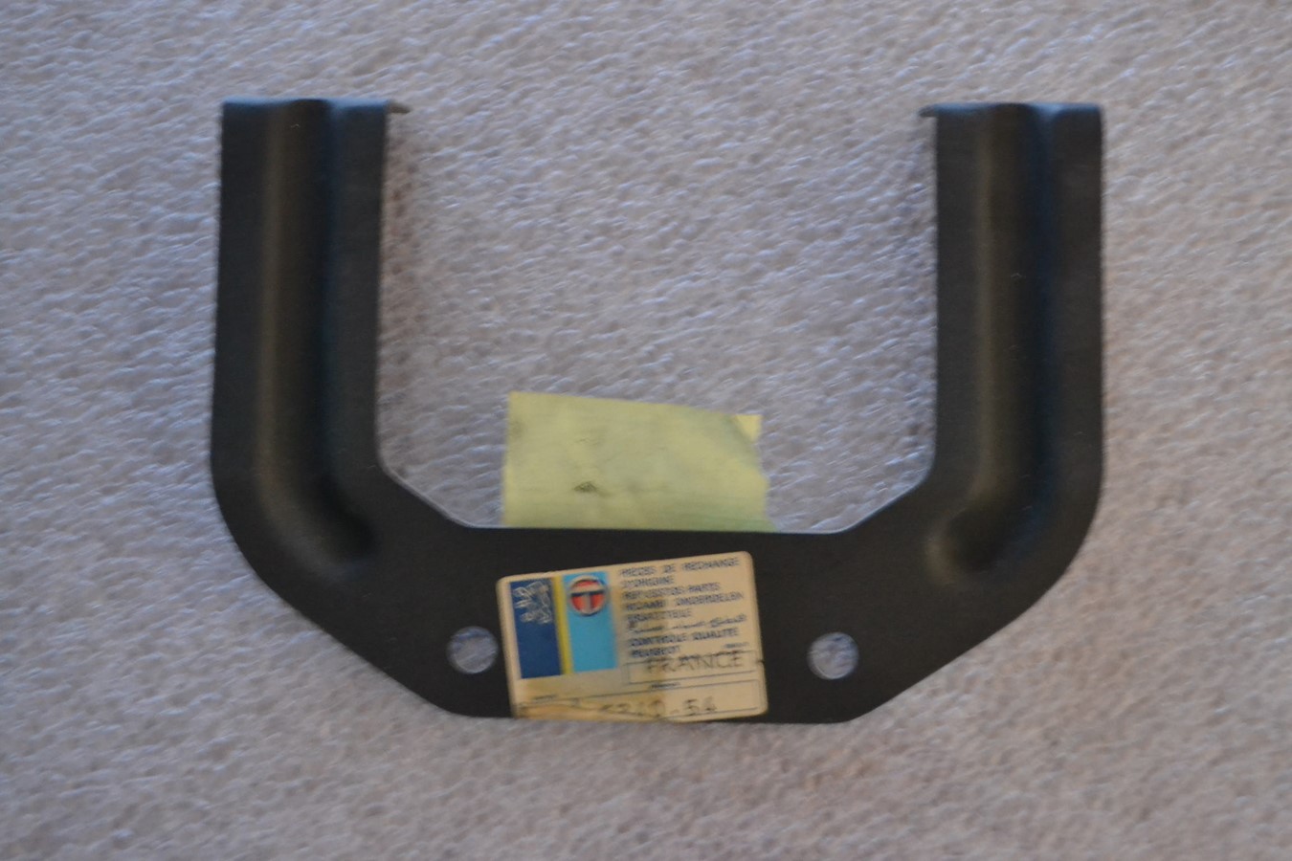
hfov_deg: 38.9
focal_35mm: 51
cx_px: 646
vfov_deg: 26.5
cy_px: 430
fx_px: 1830
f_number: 5
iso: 3200
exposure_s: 1/6
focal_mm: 34
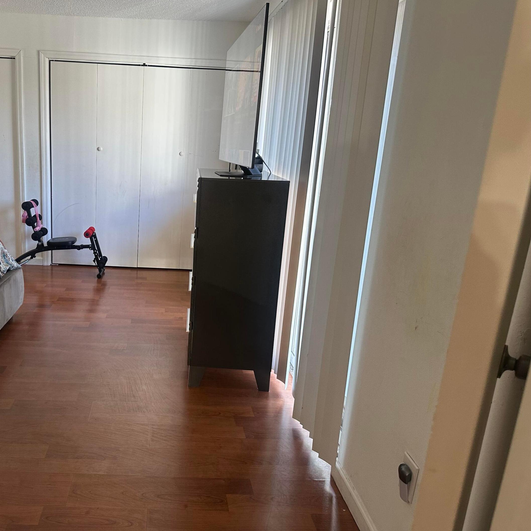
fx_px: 503
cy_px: 262
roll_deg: -2.5
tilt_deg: -14.1
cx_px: 169
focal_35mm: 29
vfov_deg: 55.6
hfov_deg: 54.3
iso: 200
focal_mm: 6.86
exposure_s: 1/60
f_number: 1.78
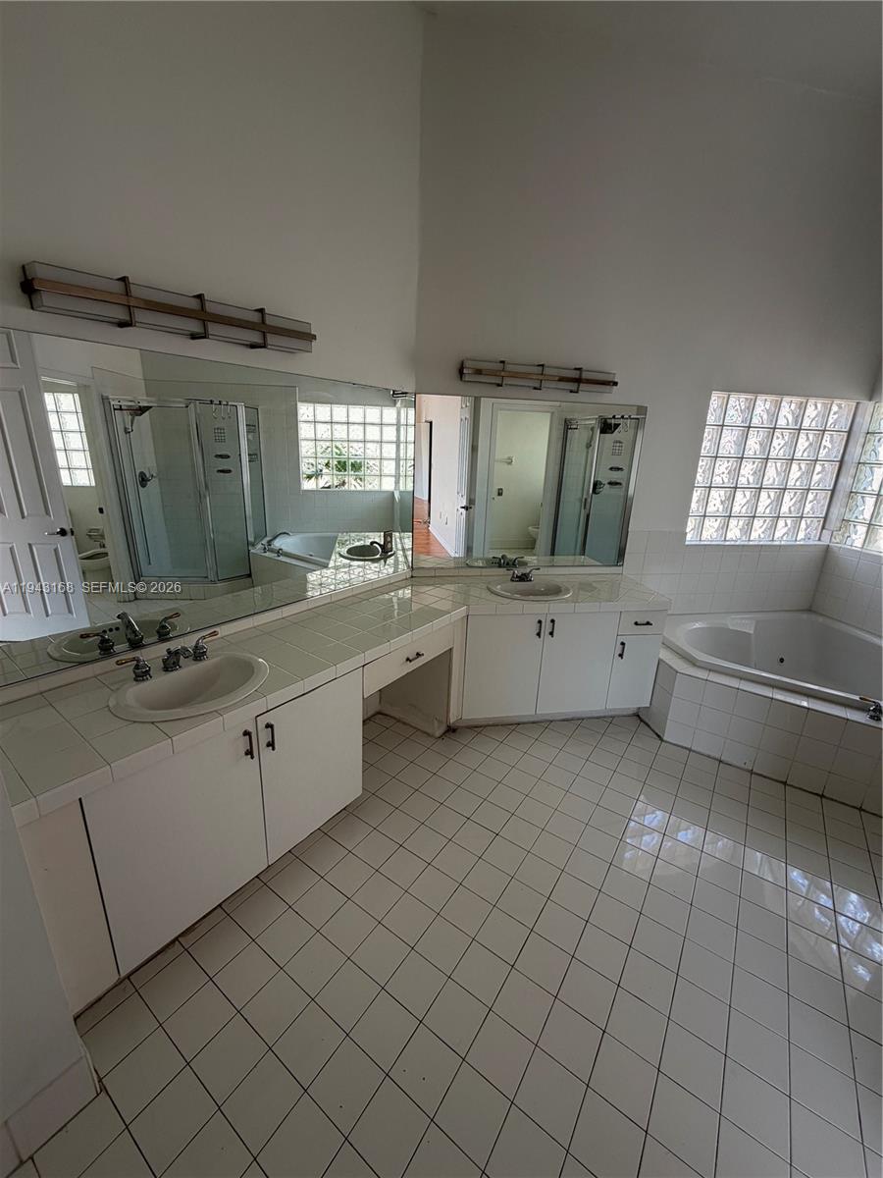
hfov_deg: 85.7
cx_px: 442
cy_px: 589
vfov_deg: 102.1
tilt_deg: -17.0
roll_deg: -1.7
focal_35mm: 14
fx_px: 476
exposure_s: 1/192
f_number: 2.2
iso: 40
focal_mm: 2.22
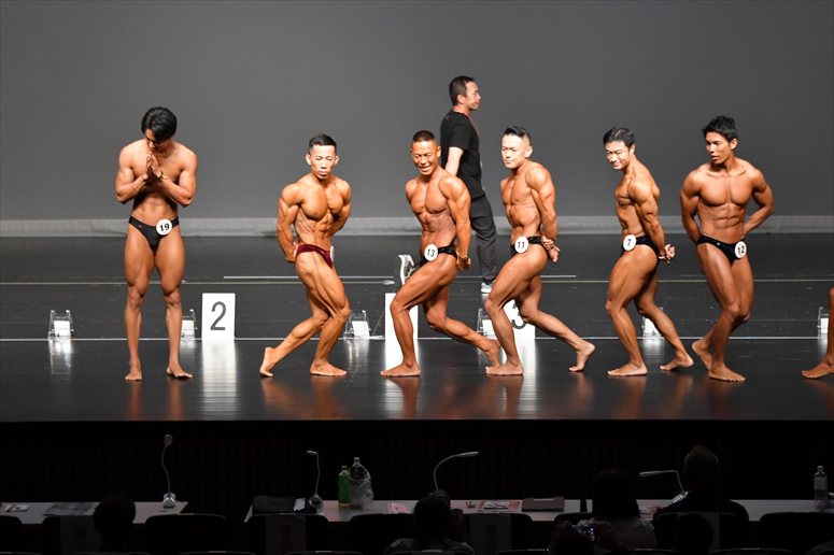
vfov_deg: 7.9
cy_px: 278
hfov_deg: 11.8
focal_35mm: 174
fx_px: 4029
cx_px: 417
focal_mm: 116
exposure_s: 1/400
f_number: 5.6
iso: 4000
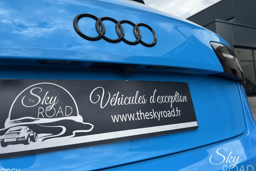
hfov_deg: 65.5
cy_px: 82
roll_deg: +4.2
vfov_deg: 46.4
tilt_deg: +4.7
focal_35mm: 28
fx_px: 199
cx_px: 124
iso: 50
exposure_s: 1/1575
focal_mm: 5.7
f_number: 1.5
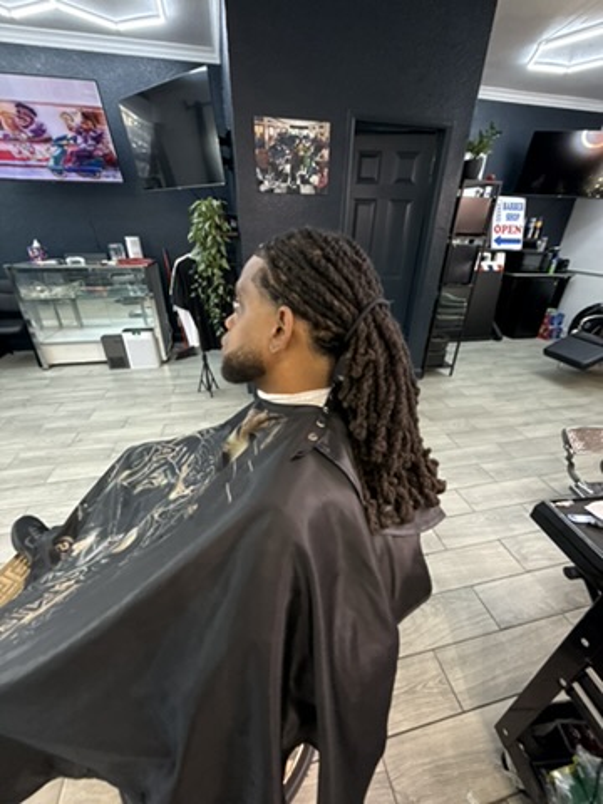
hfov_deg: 85.7
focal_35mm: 14
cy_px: 402
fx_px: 325
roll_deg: -0.4
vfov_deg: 102.1
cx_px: 302
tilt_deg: -27.6
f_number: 2.2
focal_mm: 2.22
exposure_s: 1/60
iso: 250
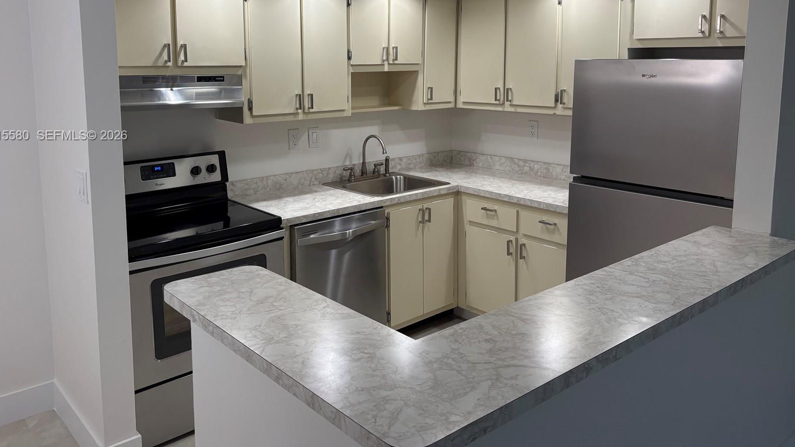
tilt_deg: -7.1
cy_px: 136
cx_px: 385
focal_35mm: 30
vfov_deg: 38.3
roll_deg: +1.1
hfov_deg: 64.3
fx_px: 632
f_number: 1.6
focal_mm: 5.96
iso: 80
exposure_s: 1/164
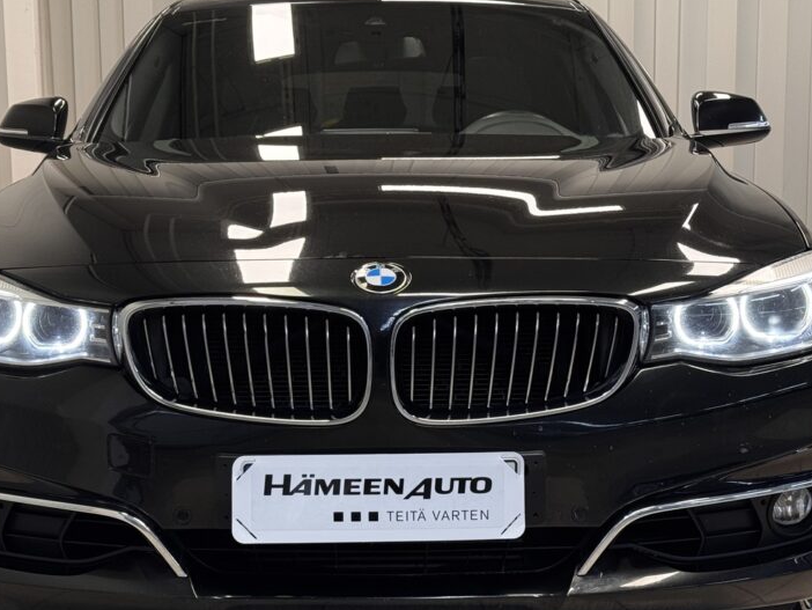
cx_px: 376
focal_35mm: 70
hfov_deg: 27.8
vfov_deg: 21.0
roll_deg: +0.5
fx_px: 1643
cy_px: 362
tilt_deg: -6.9
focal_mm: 6.76
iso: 100
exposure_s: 1/63
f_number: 1.78
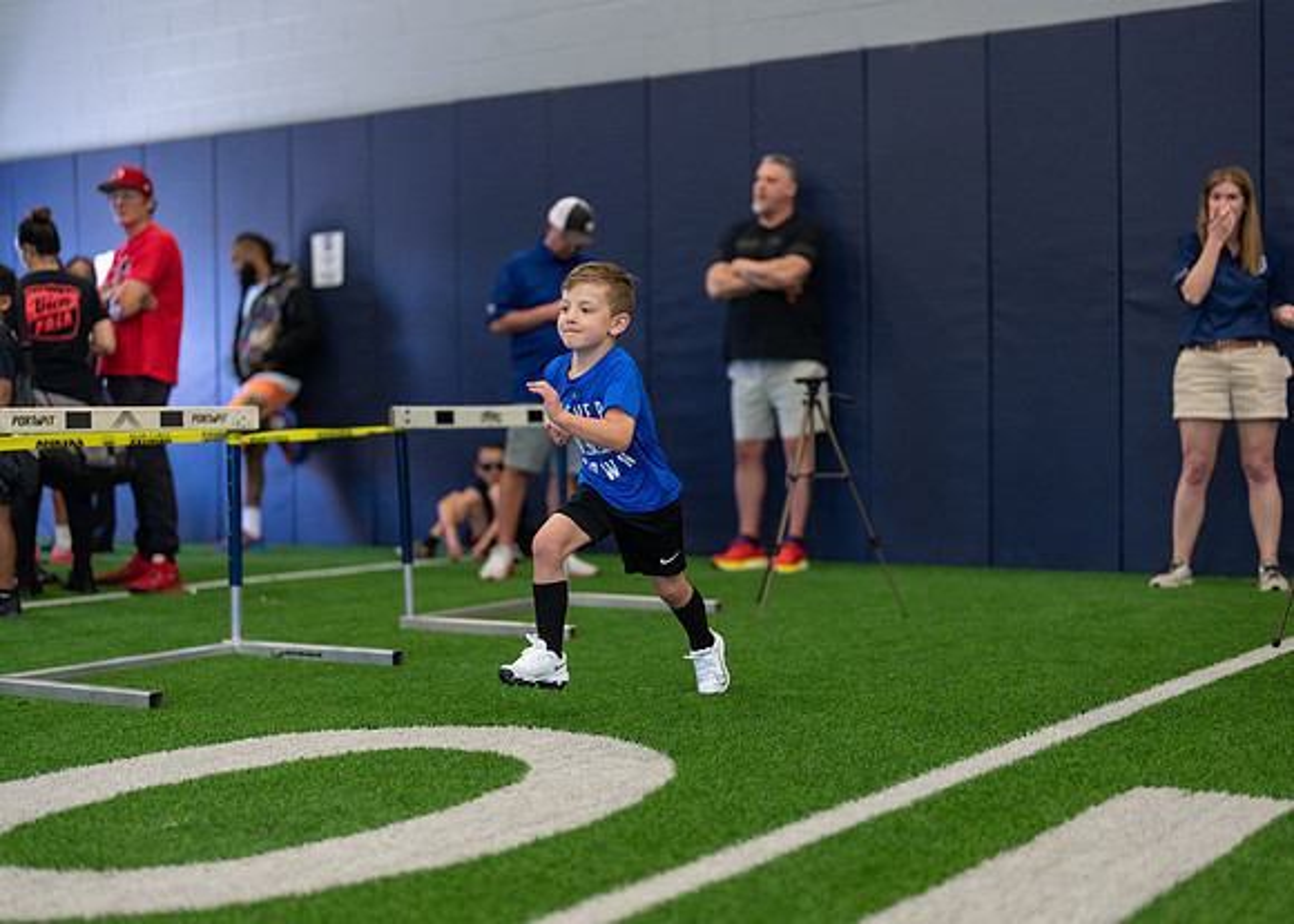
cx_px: 647
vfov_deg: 26.6
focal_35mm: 53
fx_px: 1951
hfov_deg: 36.7
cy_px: 462
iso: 1250
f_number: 1.2
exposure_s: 1/1000
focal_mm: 50
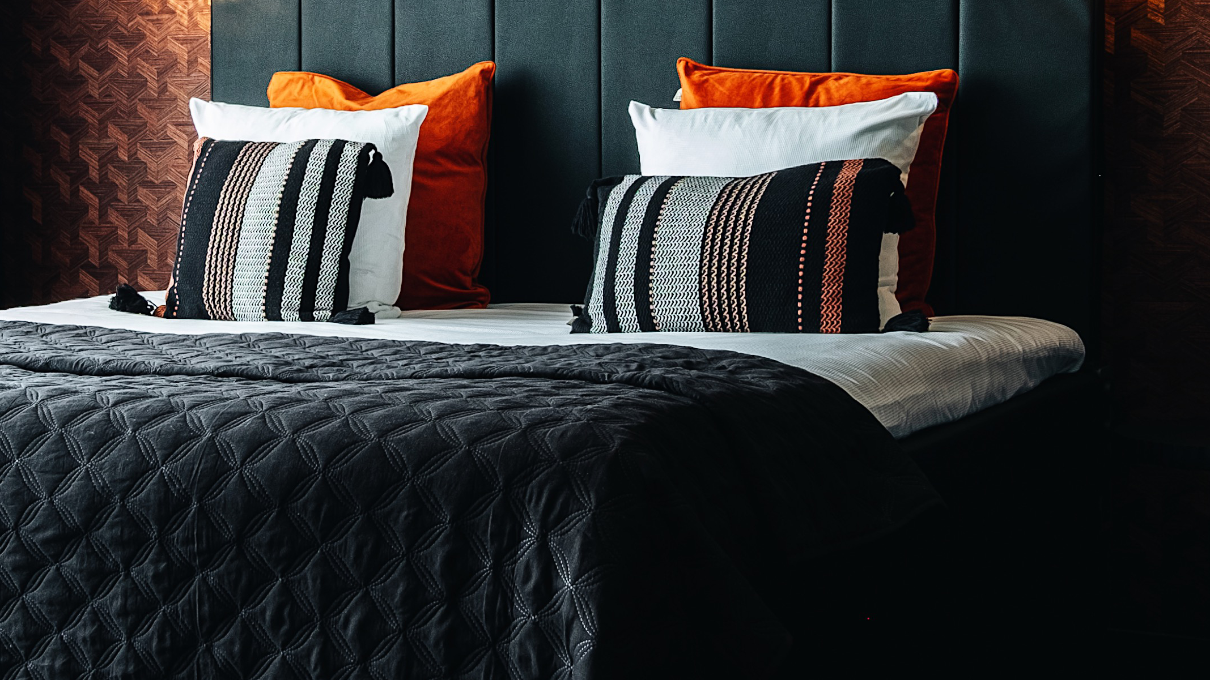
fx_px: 2150
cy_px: 183
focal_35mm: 67
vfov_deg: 17.9
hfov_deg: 31.3
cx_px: 429
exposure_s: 1/2
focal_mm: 15
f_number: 8
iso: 100
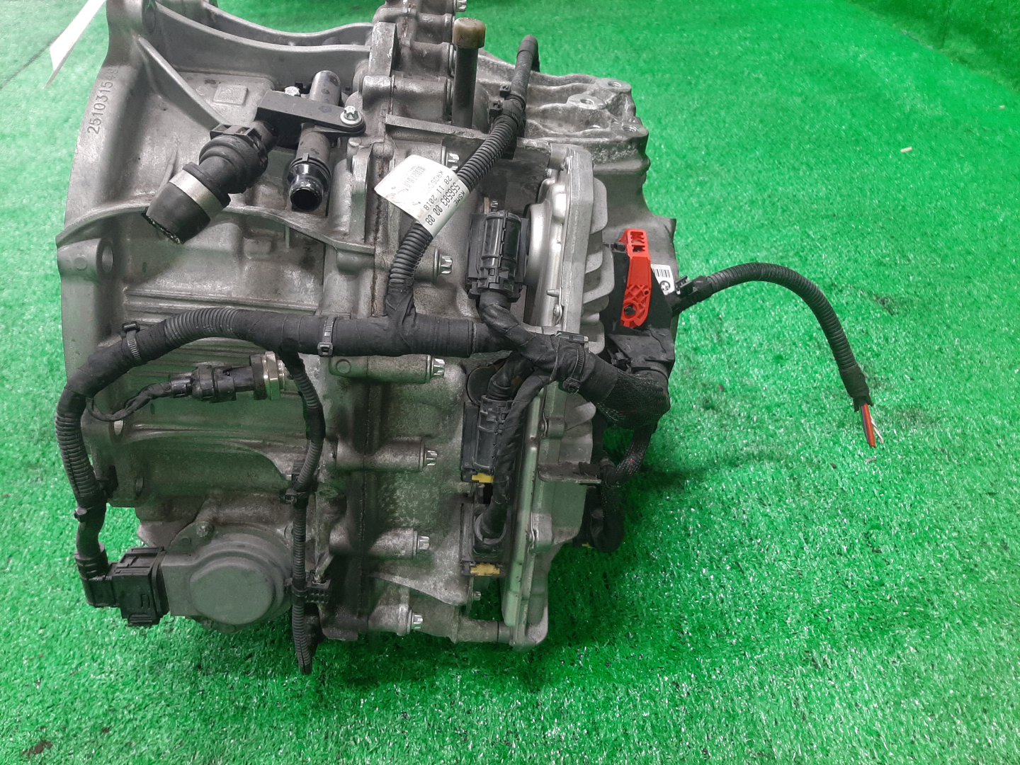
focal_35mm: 26
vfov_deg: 53.1
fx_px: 766
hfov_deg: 67.3
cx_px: 510
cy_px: 382
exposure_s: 1/50
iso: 132
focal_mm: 3.93
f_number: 1.7
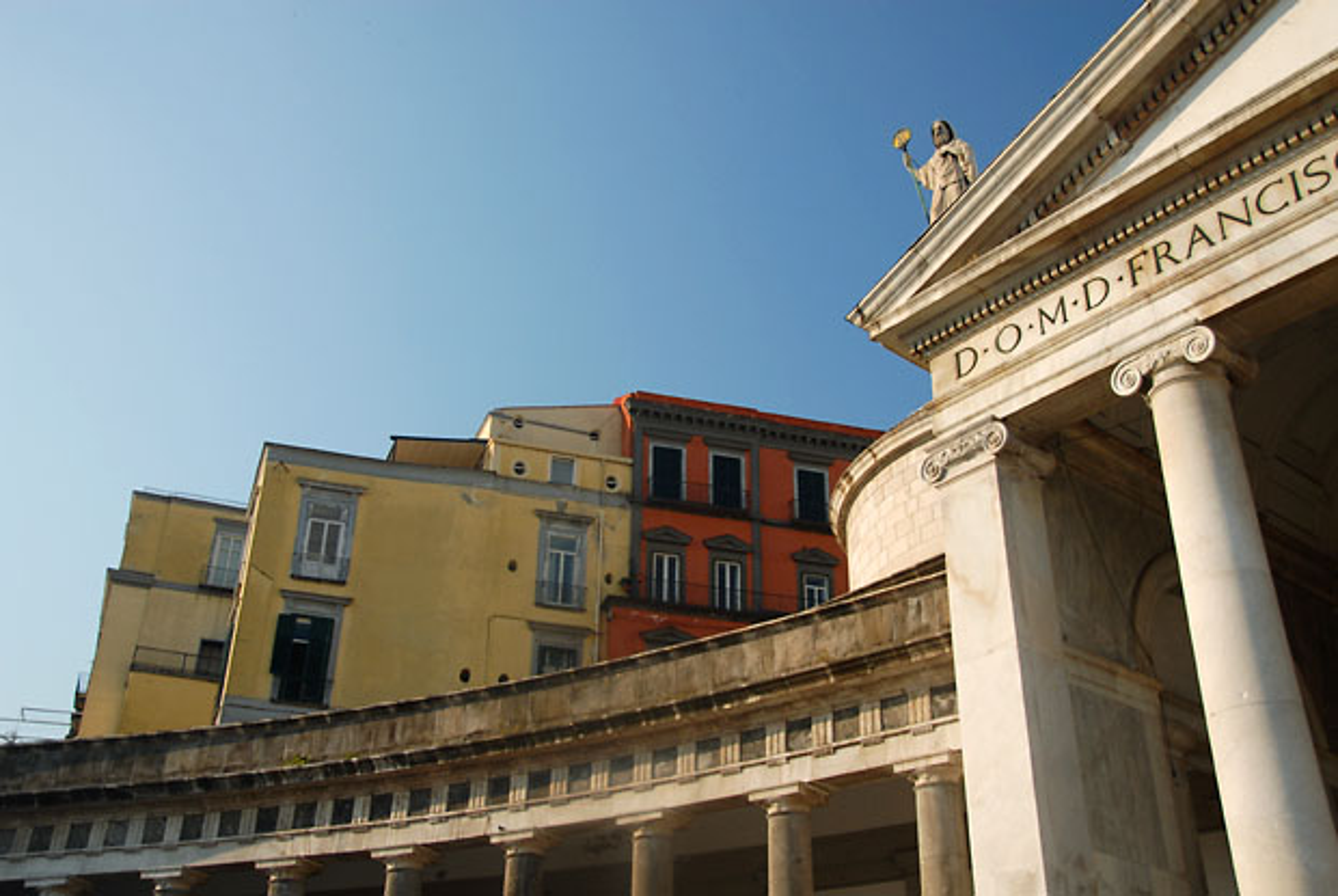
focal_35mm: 36
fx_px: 1340
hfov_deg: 53.1
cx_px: 669
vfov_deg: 37.0
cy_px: 448
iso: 100
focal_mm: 24
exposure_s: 1/320
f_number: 3.8
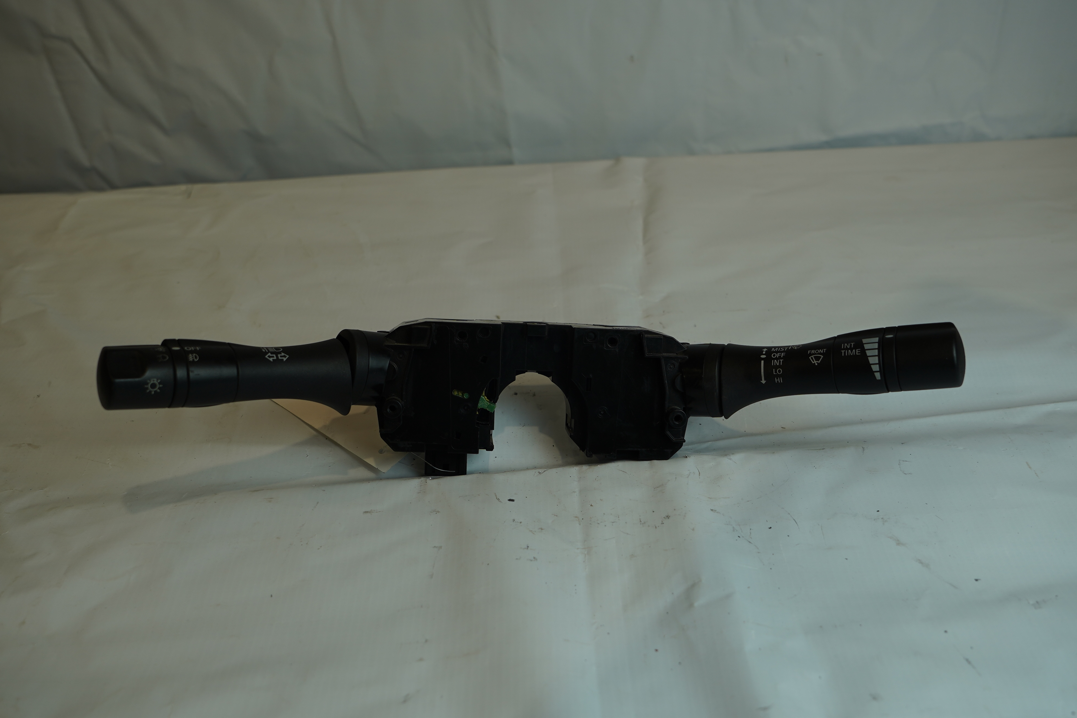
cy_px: 359
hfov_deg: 57.2
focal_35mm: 33
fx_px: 987
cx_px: 538
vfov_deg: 40.0
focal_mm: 22
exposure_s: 1/160
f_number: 4
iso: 125
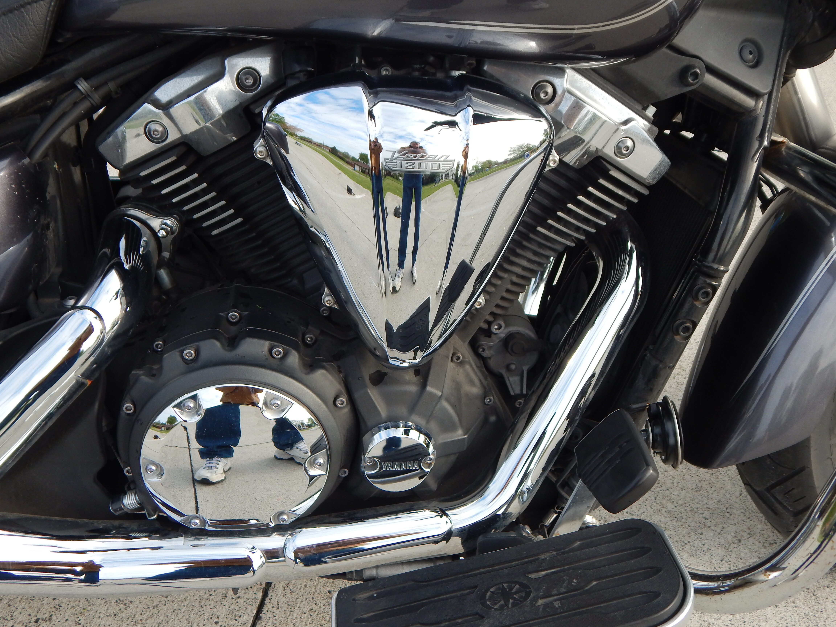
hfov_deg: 54.0
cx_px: 418
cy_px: 314
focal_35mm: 34
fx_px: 821
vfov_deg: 41.8
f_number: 3.3
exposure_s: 1/400
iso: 125
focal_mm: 6.1
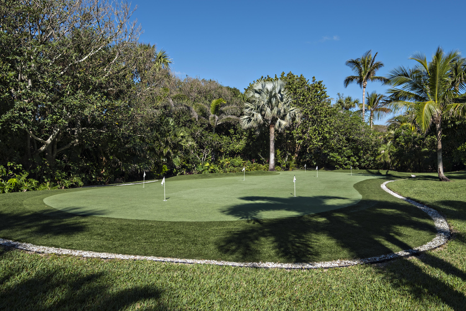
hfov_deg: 63.7
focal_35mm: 29
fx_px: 375
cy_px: 156
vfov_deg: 45.0
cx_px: 233
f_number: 7.1
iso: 100
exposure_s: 1/500
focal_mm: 19.1
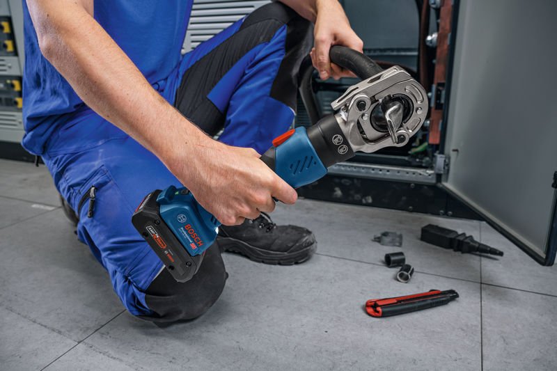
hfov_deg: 64.6
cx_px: 278
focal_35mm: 28
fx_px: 441
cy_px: 186
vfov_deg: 45.7
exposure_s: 1/100
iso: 800
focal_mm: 28.5
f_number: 6.3
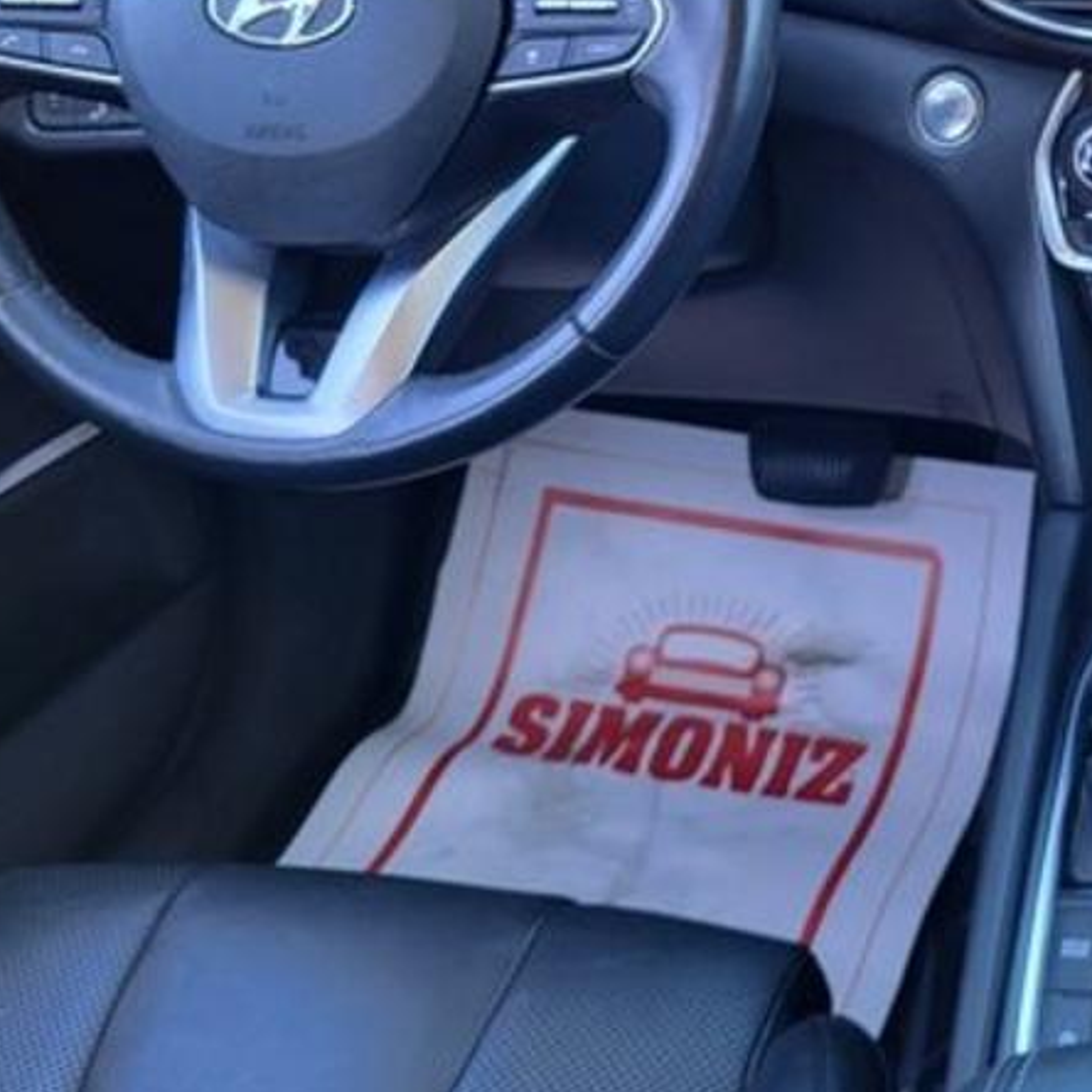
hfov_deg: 31.2
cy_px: 202
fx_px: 1892
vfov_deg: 31.3
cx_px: 905
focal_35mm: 53
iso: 64
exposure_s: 1/120
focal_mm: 5.4
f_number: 1.8
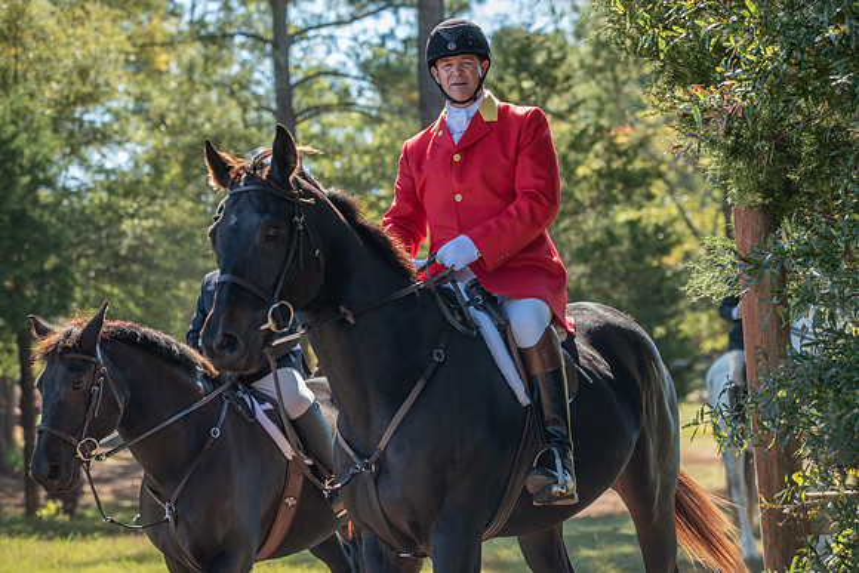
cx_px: 430
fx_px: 2267
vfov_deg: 14.4
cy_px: 286
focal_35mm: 95
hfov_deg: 21.5
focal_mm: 95
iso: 280
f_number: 4
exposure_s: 1/320
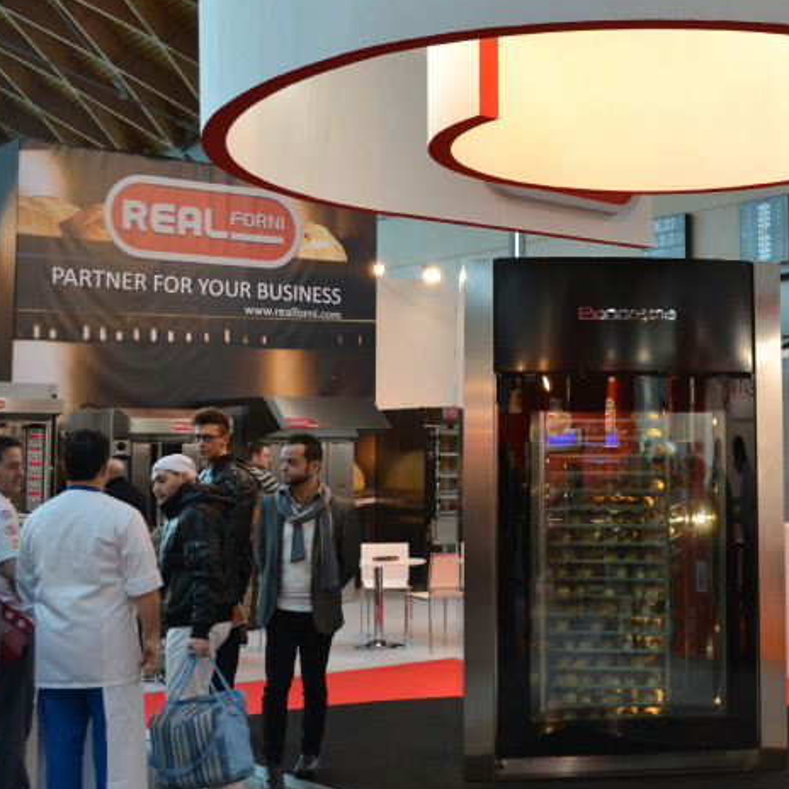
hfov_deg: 30.3
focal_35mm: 55
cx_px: 638
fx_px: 1418
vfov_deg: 31.0
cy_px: 329
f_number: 4
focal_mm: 20
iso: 400
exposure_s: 1/60
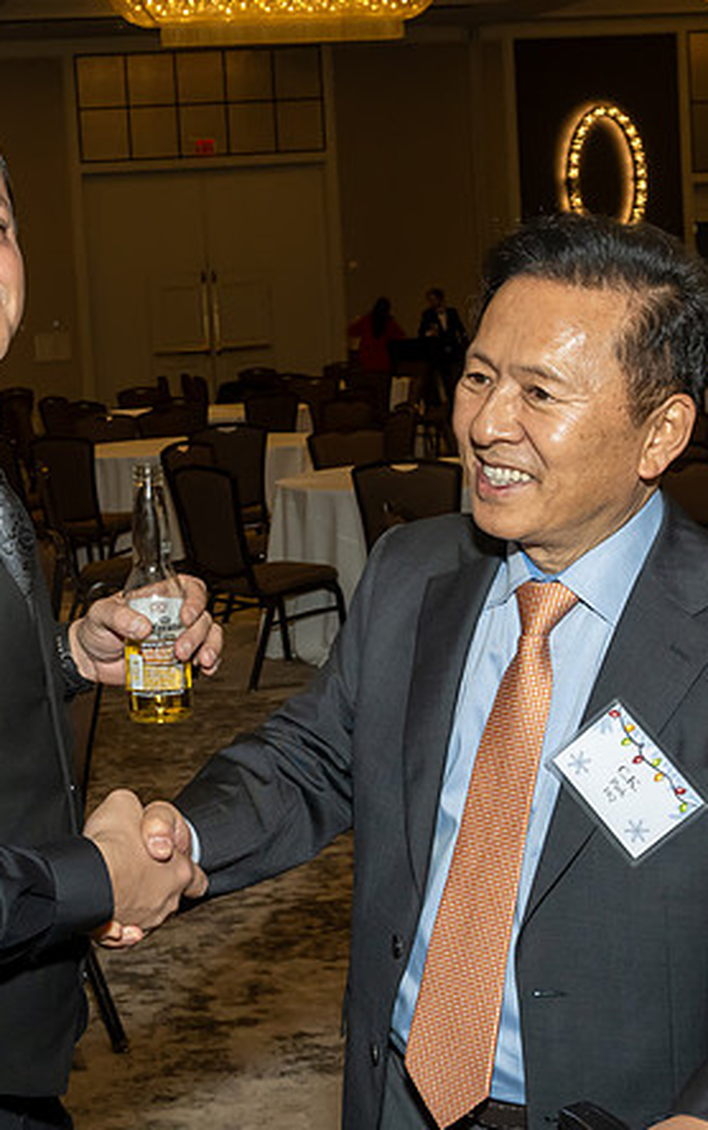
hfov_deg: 18.8
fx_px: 2097
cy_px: 491
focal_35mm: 68
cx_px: 52
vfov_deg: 30.1
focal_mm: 26
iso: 1000
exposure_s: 1/250
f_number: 7.1
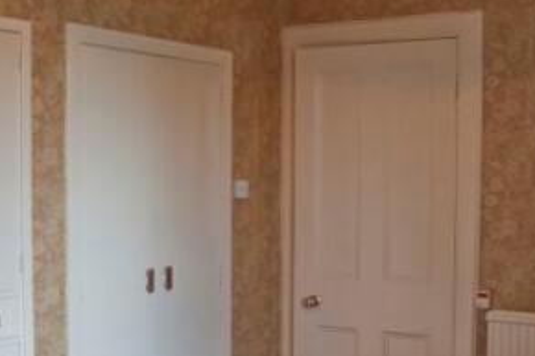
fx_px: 906
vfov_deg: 22.1
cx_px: 249
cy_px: 240
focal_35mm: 61
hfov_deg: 32.9
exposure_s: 1/60
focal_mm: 18
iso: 640
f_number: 4
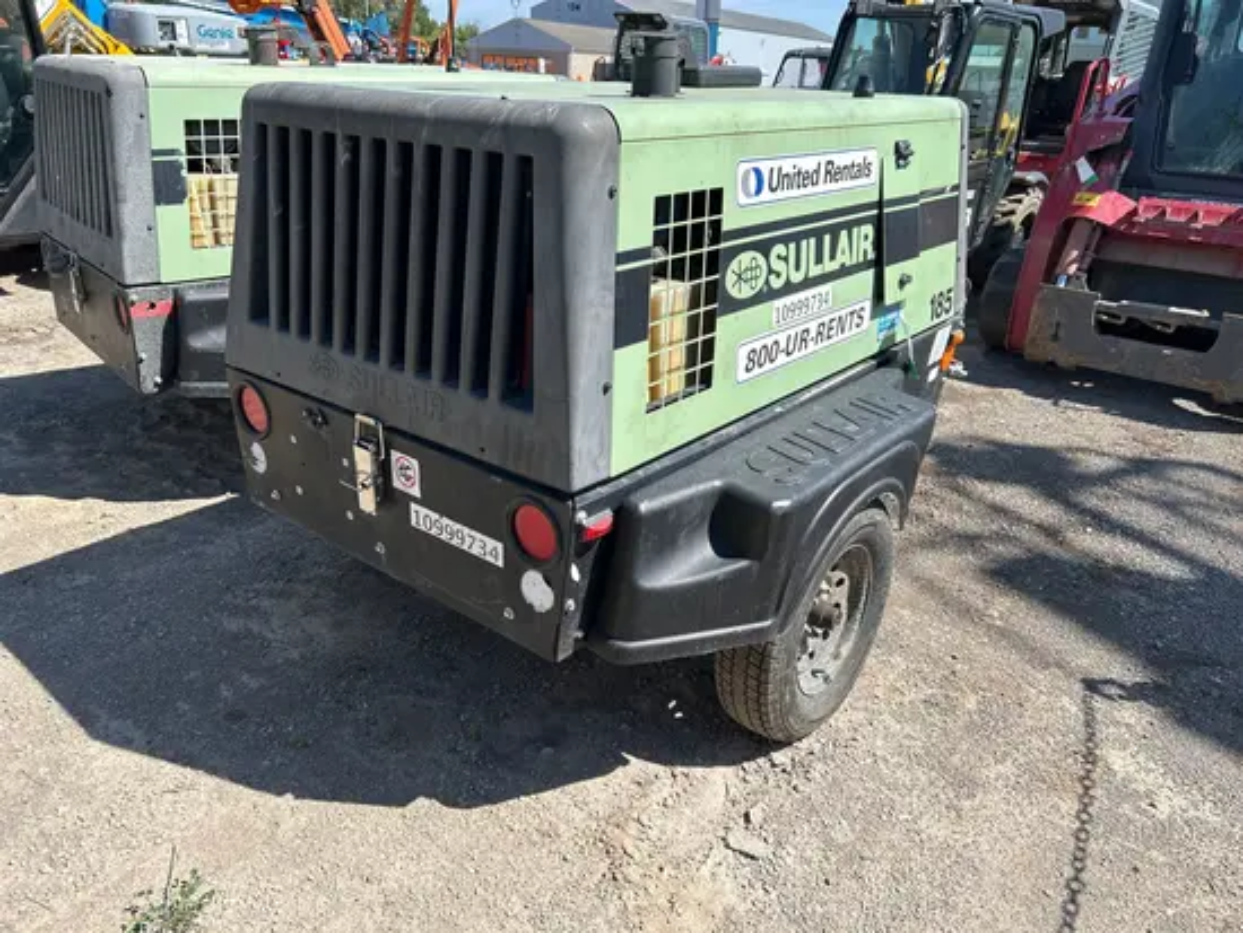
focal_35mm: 26
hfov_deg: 67.3
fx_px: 934
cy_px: 466
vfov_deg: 53.1
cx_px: 622
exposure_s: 1/2632
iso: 50
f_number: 1.5
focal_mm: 5.7
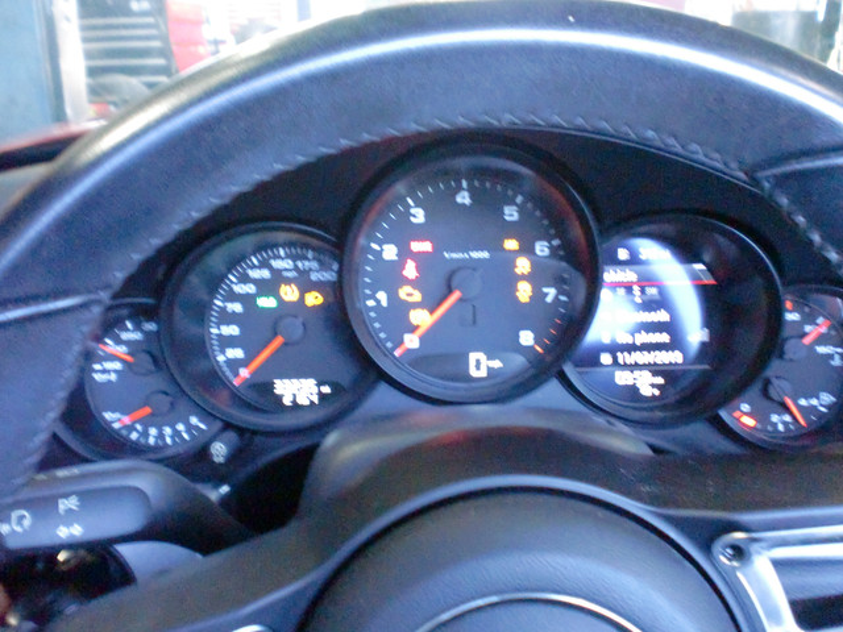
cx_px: 422
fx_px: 852
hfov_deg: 52.6
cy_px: 316
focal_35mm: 35
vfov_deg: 40.7
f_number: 3.1
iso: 1250
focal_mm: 6.3
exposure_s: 1/60
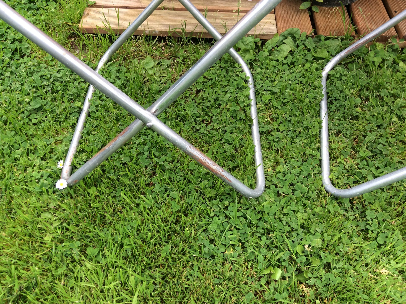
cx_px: 203
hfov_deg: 56.9
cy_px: 152
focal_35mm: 32
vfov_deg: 44.1
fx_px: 375
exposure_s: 1/235
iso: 32
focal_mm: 3.3
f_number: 2.4
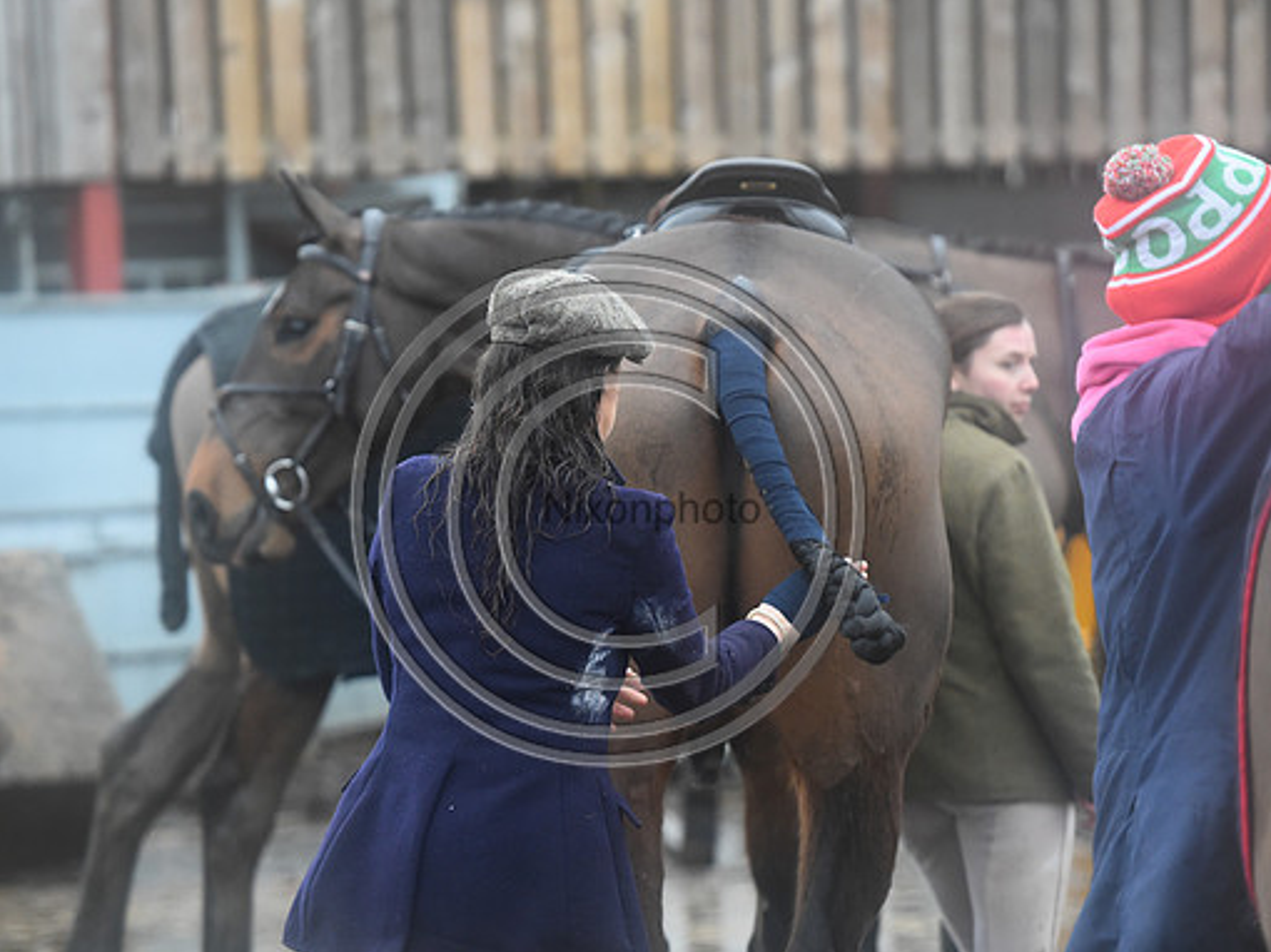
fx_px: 6019
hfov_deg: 12.1
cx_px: 581
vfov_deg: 9.0
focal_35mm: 164
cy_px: 476
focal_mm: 150
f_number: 2.8
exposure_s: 1/800
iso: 3200
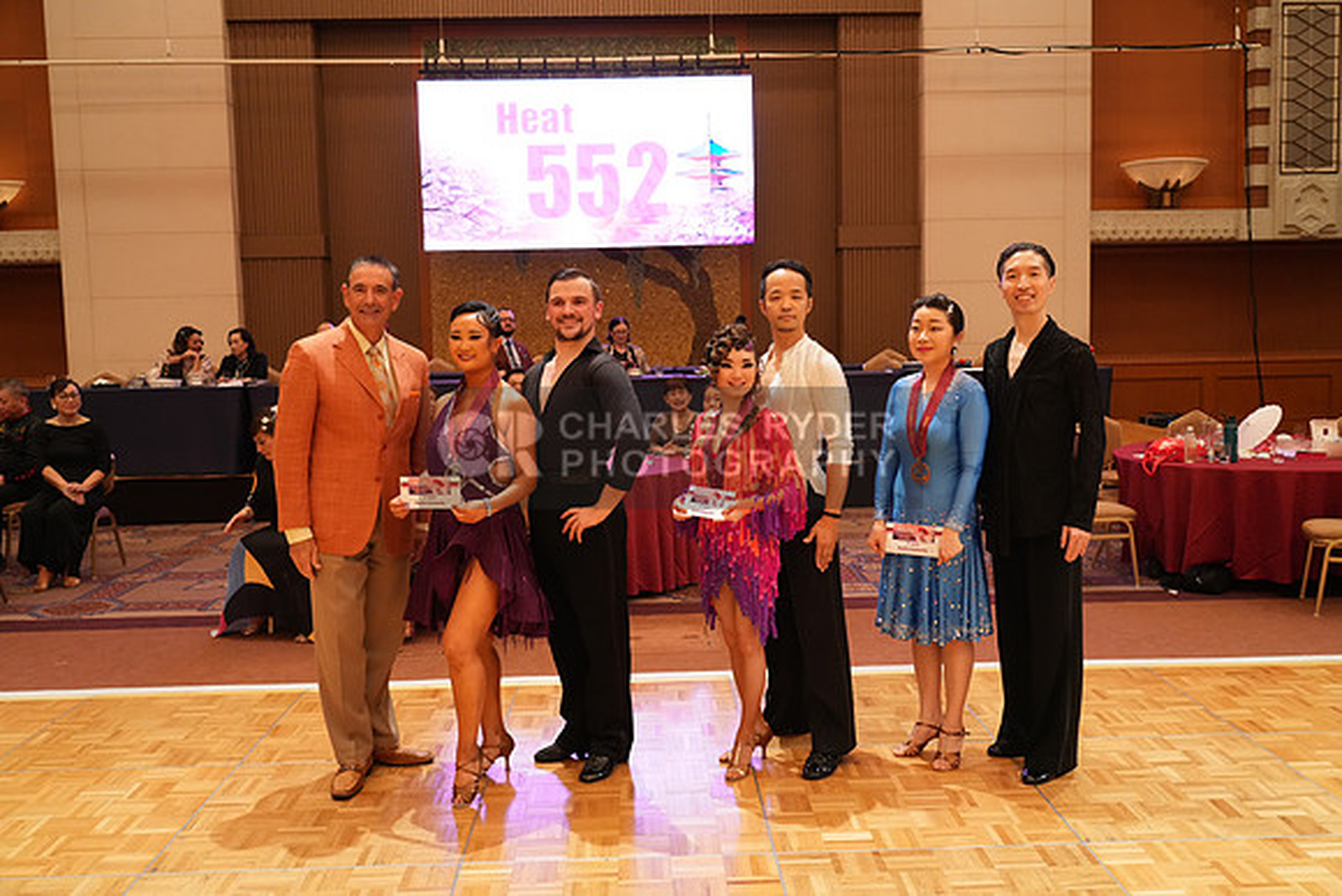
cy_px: 448
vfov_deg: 40.0
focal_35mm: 33
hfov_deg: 57.2
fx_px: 1230
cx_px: 671
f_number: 4
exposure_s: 1/125
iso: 3200
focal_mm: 33
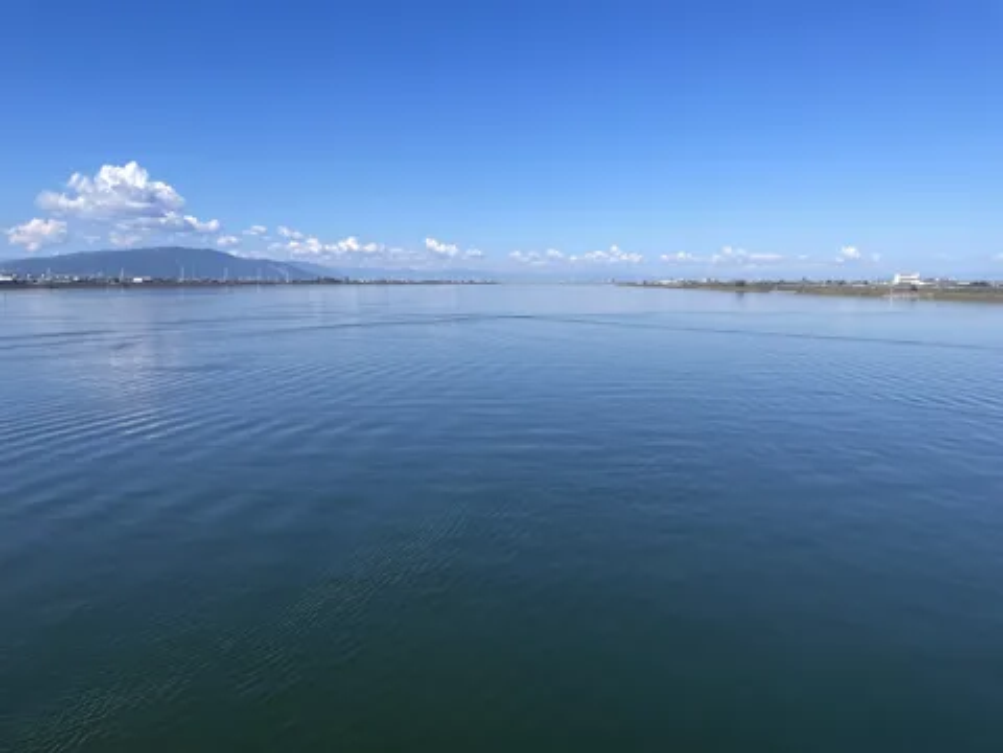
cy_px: 376
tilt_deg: -4.7
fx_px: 753
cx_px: 502
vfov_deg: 53.1
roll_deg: +0.2
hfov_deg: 67.3
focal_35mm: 26
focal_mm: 4.2
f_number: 1.6
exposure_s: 1/3401
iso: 32
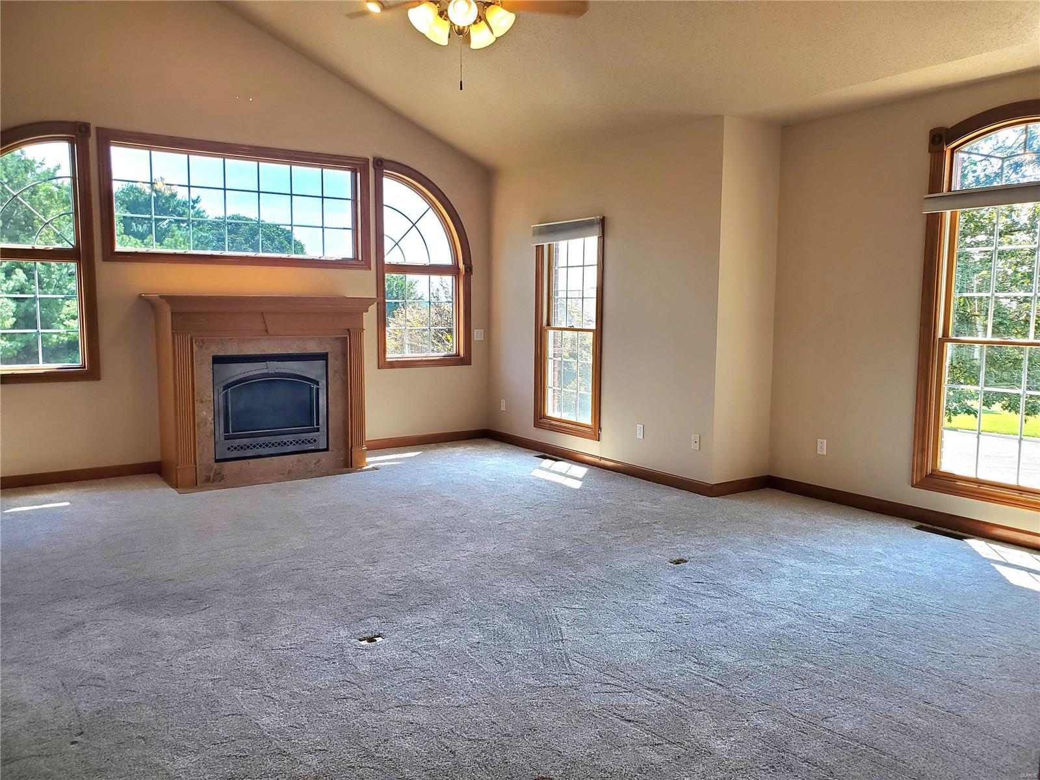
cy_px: 390
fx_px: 781
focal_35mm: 26
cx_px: 520
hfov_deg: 67.3
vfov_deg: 53.1
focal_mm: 4.3
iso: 64
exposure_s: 1/120
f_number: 2.4
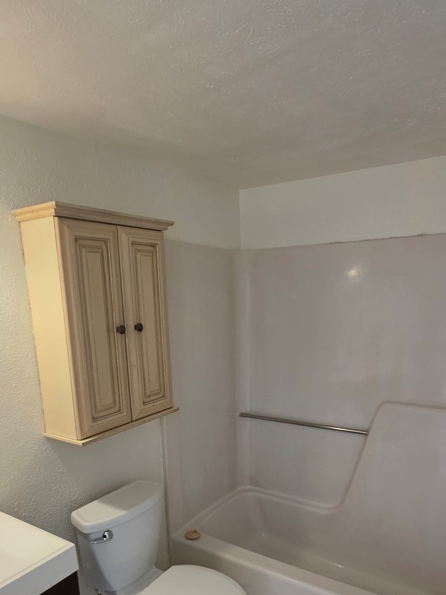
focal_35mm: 24
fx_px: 412
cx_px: 210
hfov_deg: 56.8
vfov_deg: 69.4
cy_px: 401
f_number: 1.9
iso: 160
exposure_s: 1/60
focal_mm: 2.2
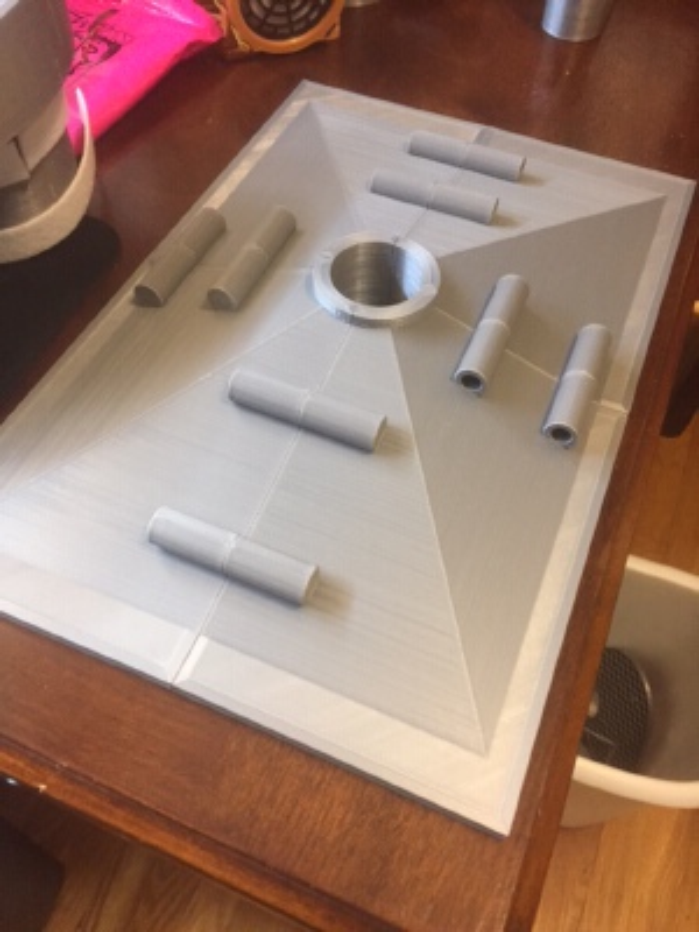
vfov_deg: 61.7
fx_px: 781
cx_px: 350
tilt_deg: -55.4
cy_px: 466
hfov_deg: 48.2
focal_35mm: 29
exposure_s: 1/30
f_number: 2.2
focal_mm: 4.15
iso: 200
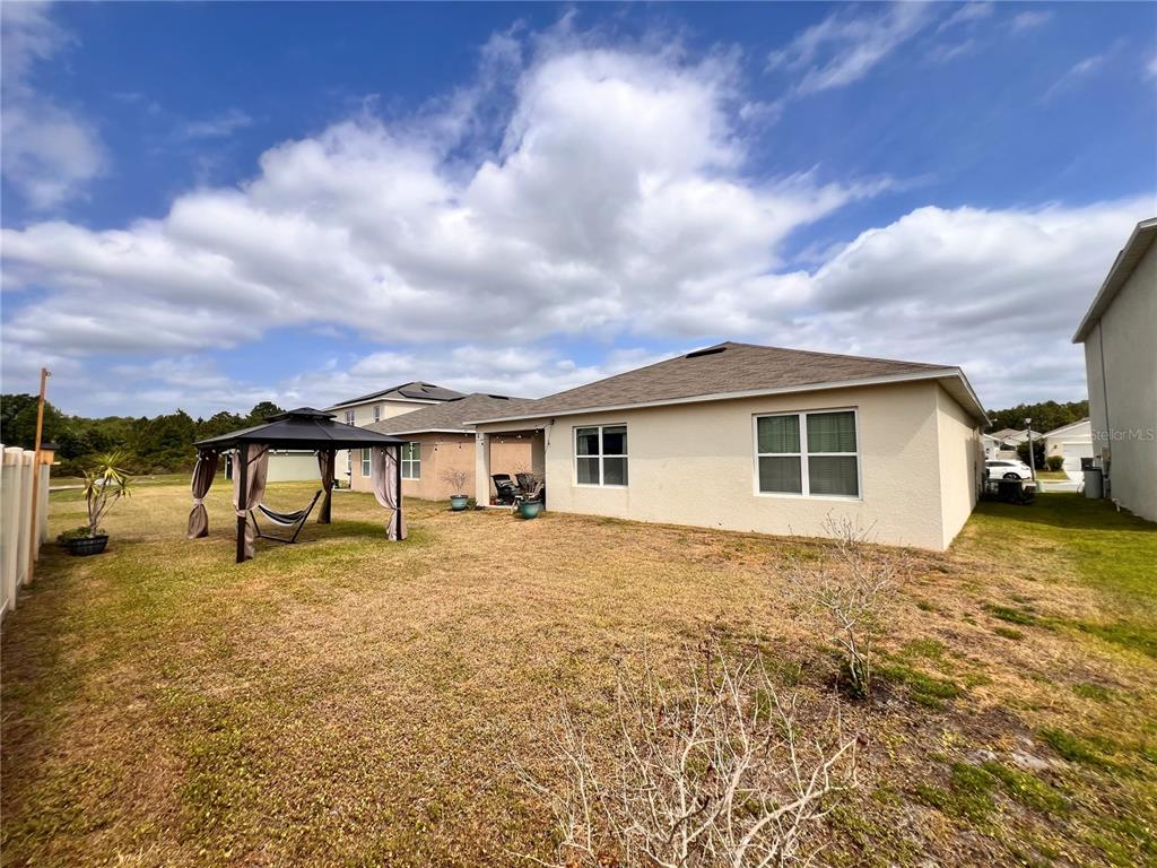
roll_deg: -0.2
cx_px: 578
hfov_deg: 106.2
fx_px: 435
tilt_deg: +1.7
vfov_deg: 89.9
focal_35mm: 13
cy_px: 434
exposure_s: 1/1277
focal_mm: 1.57
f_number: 1.8
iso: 32
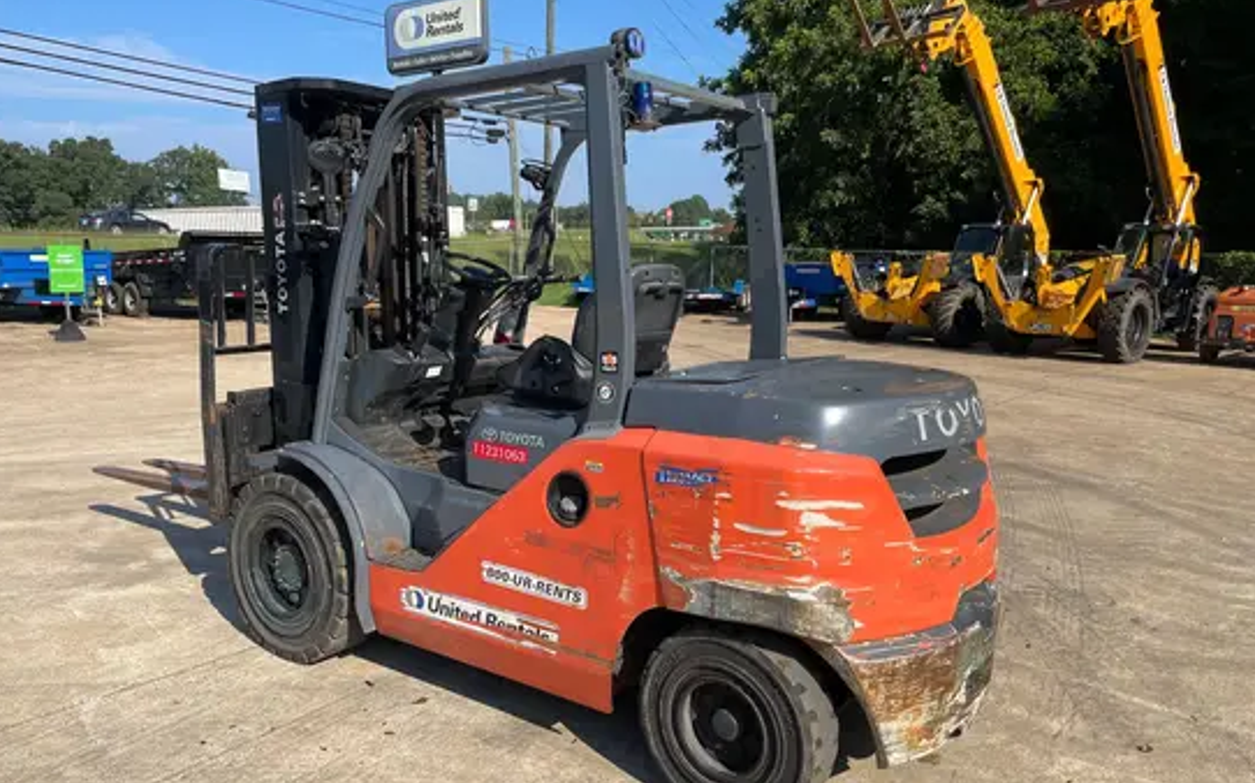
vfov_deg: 44.5
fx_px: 957
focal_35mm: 28
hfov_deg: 66.5
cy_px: 414
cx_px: 623
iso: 32
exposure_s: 1/2564
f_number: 1.6
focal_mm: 4.2
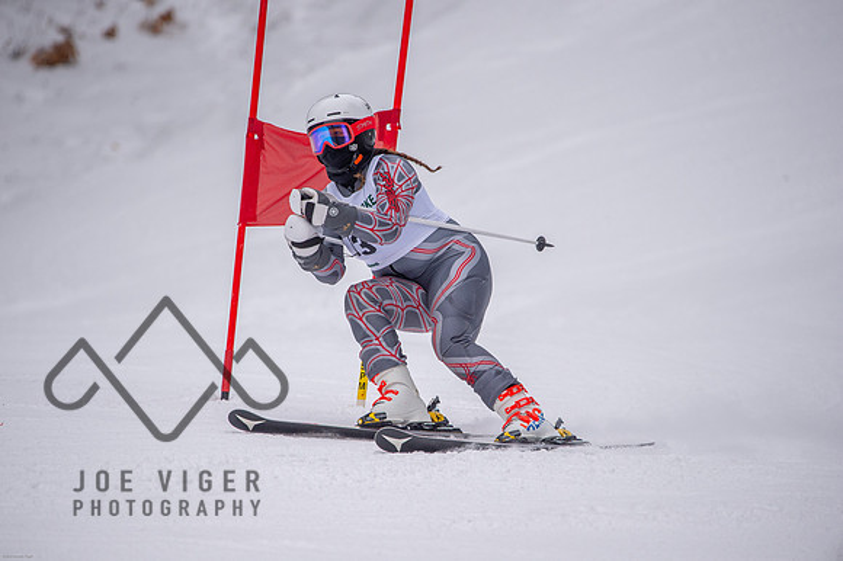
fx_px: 14041
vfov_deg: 2.3
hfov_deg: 3.4
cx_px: 422
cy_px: 280
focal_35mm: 600
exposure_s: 1/3200
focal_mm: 600
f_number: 6.3
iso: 2000
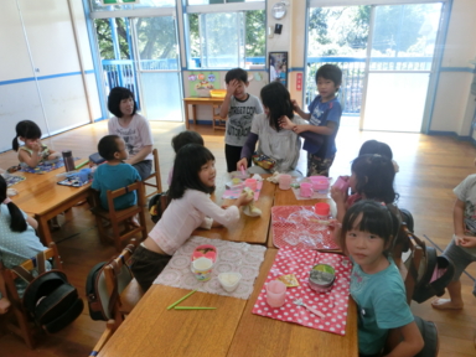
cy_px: 185
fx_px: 344
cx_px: 236
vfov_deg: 54.9
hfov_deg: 69.4
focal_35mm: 25
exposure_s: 1/125
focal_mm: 4.24
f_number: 3
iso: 160
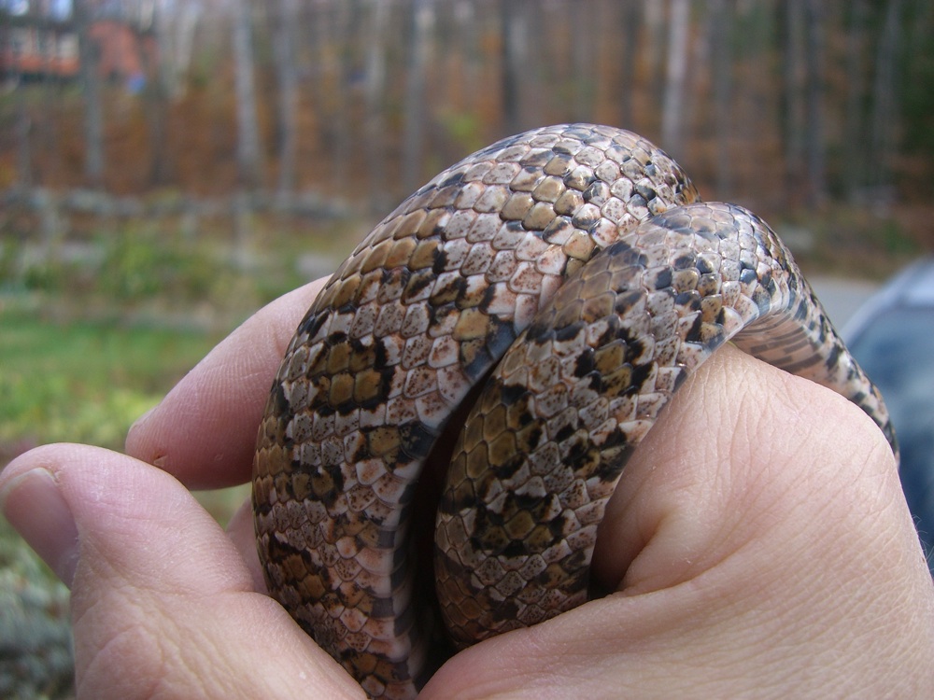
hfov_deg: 49.0
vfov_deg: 37.7
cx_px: 467
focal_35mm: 38
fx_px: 1025
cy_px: 350
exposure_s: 1/320
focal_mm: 6.2
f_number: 2.7
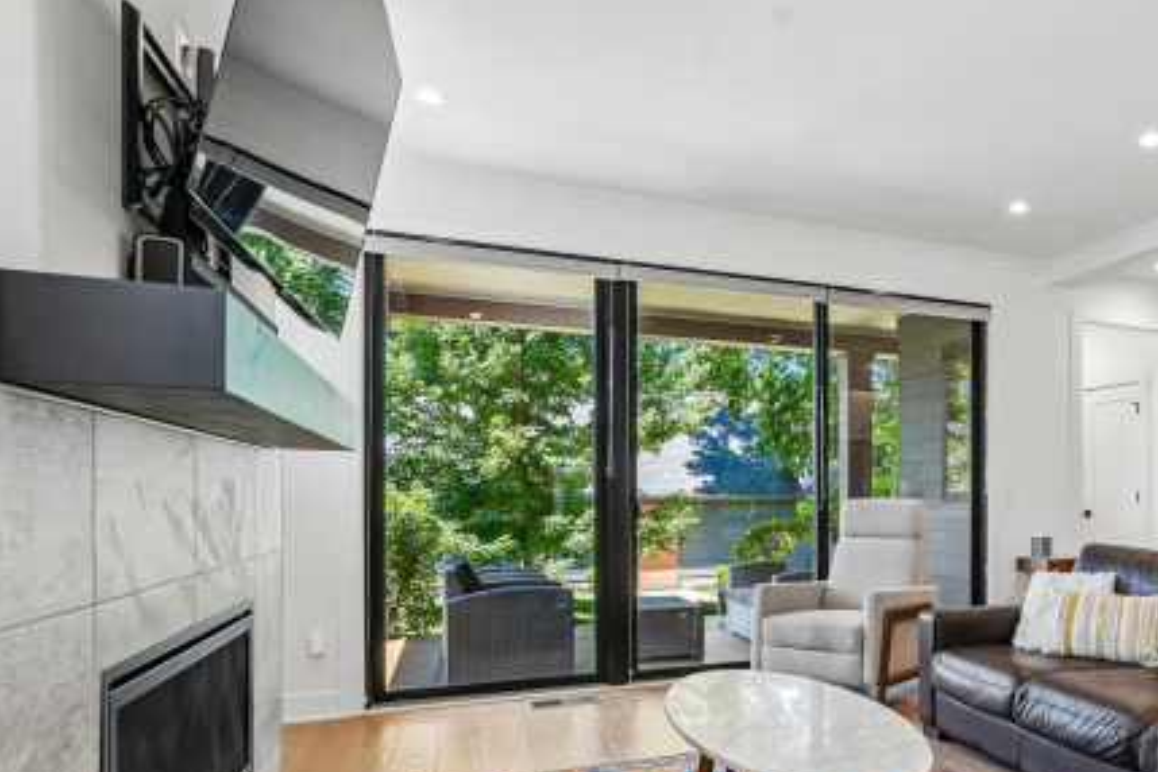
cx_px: 964
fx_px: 901
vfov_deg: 45.9
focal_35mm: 28
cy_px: 494
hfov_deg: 59.1
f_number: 8
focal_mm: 16
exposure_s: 1/30
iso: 640
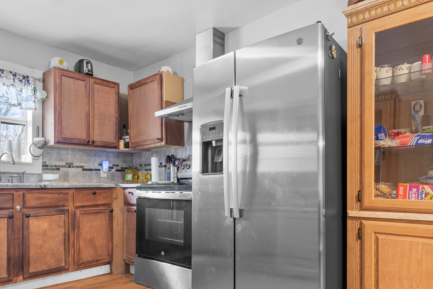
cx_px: 185
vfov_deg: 52.5
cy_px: 172
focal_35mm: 24
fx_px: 290
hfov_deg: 73.0
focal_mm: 11.9
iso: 200
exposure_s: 1/4
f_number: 3.2
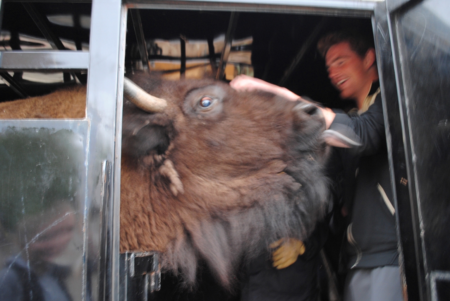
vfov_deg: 40.1
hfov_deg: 57.2
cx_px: 225
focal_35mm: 33
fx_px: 413
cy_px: 150
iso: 400
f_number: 3.8
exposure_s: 1/5
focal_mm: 22
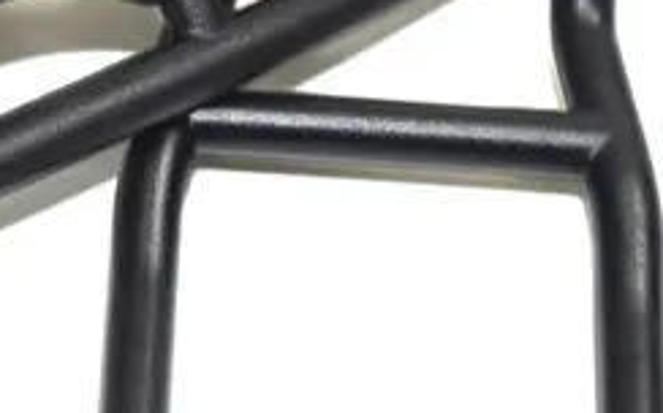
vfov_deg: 7.4
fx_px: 3171
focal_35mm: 176
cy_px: 16
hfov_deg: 11.8
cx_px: 35
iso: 100
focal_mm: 35
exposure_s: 1/40
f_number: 8
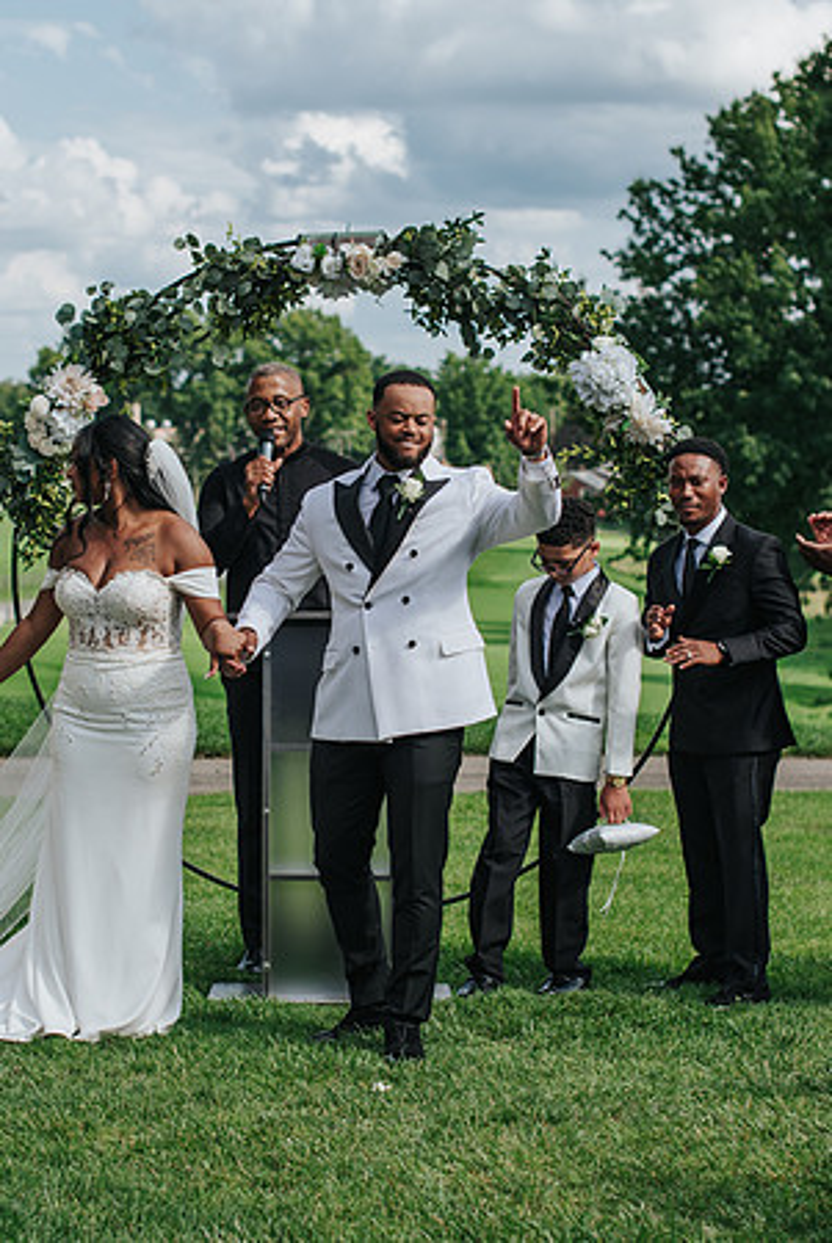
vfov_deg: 22.7
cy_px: 572
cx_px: 296
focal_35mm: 89
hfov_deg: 15.3
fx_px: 3094
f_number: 3.2
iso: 125
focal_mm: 50
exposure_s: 1/1600
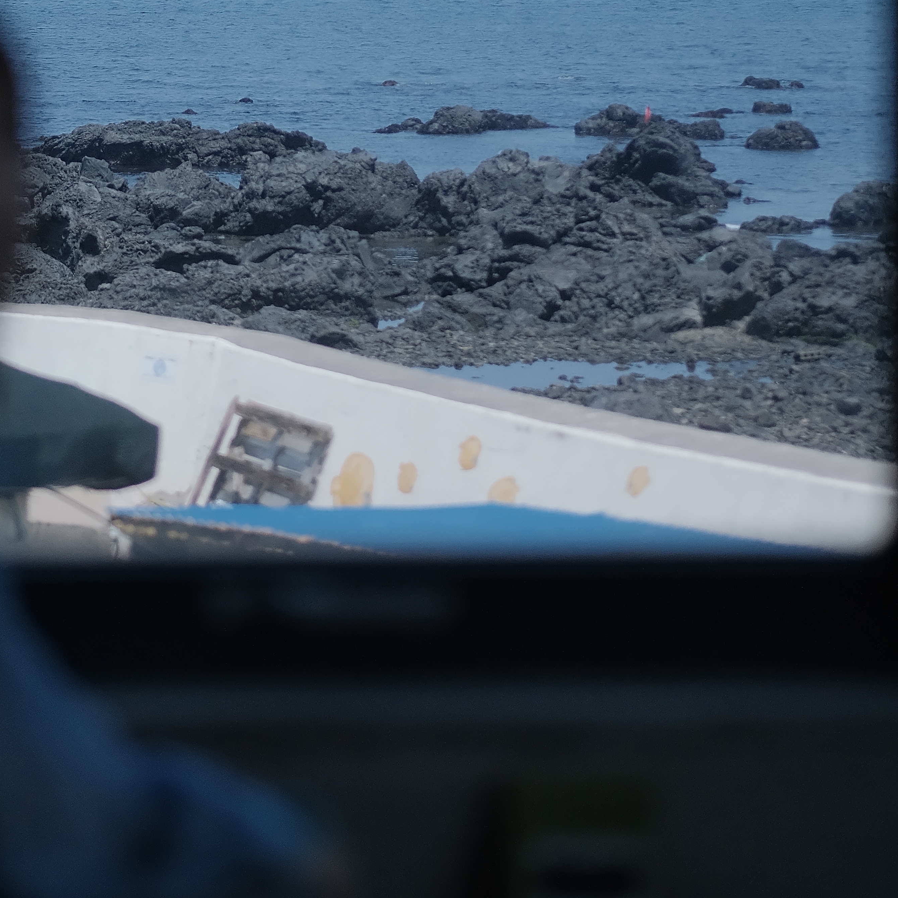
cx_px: 385
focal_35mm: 141
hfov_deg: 12.4
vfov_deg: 12.3
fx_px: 4138
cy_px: 36
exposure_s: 1/32000
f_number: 1.2
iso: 800
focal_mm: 56
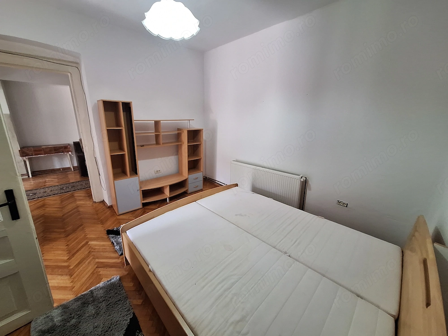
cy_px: 168
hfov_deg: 106.2
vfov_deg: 89.9
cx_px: 224
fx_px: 168
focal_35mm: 13
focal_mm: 1.74
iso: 160
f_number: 2.2
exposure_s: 1/25
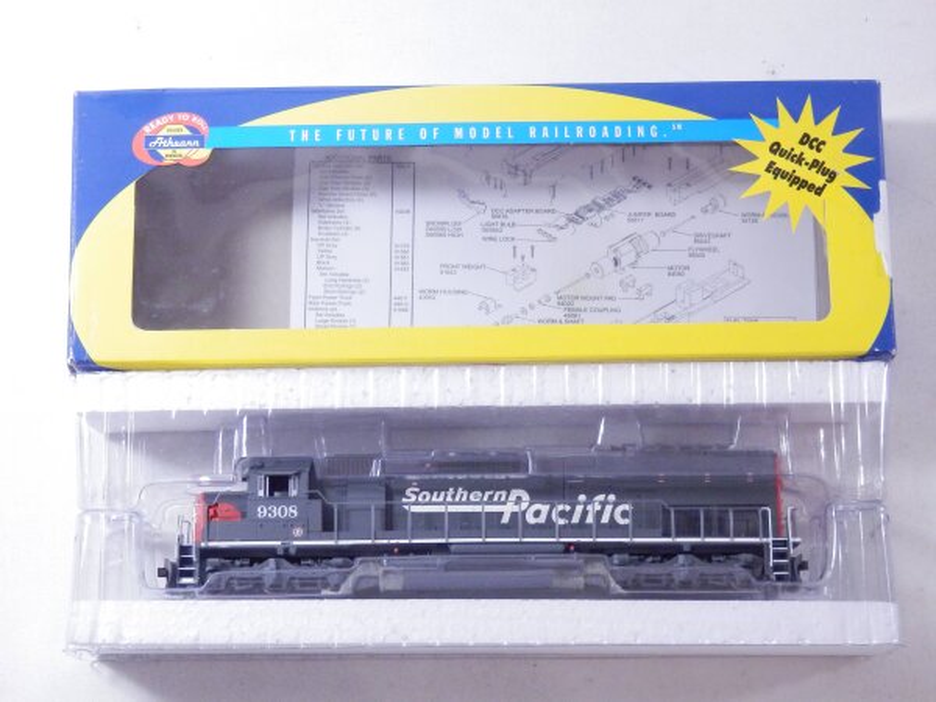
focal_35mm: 66
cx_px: 468
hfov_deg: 29.4
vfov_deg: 22.3
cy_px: 351
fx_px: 1785
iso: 800
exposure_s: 1/160
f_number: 4.4
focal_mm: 11.9
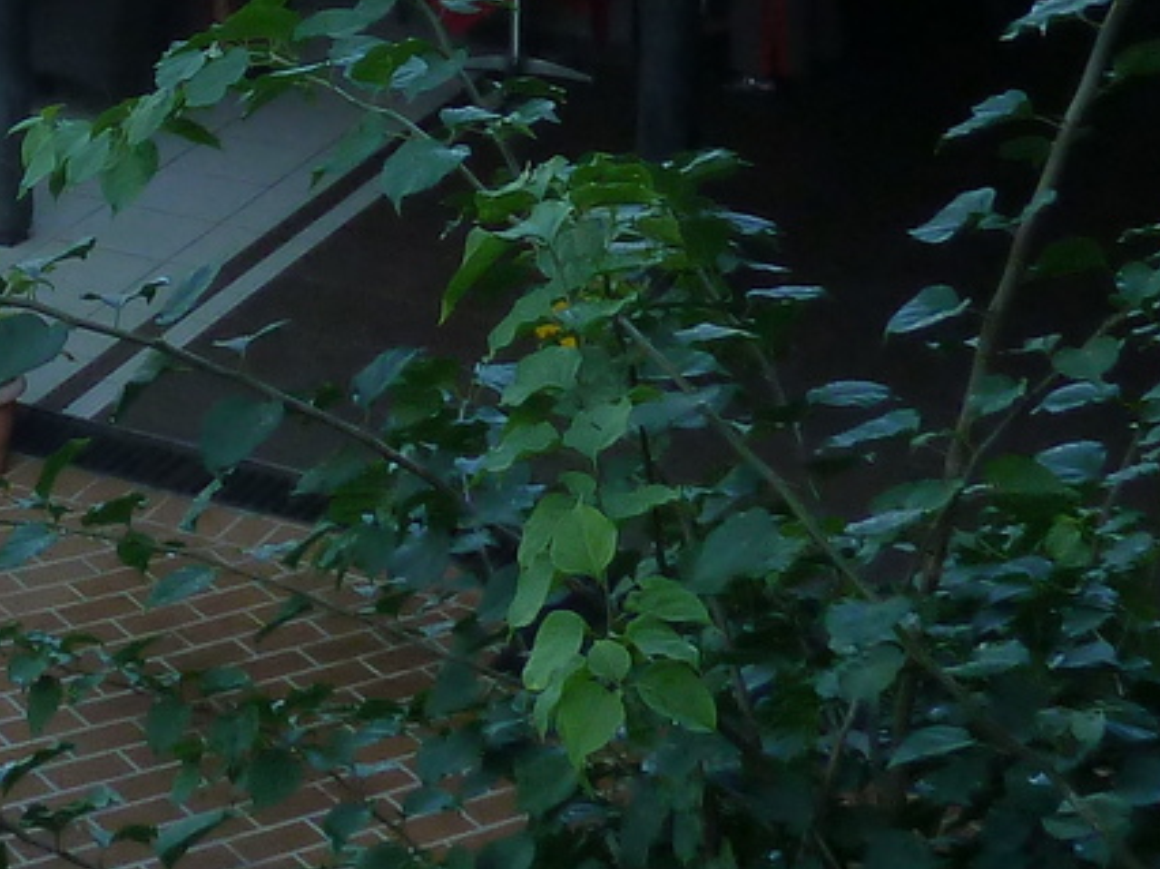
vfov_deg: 14.5
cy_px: -504
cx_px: -286
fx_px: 3148
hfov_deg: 19.5
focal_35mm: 94
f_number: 4
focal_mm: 4.1
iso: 125
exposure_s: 1/160
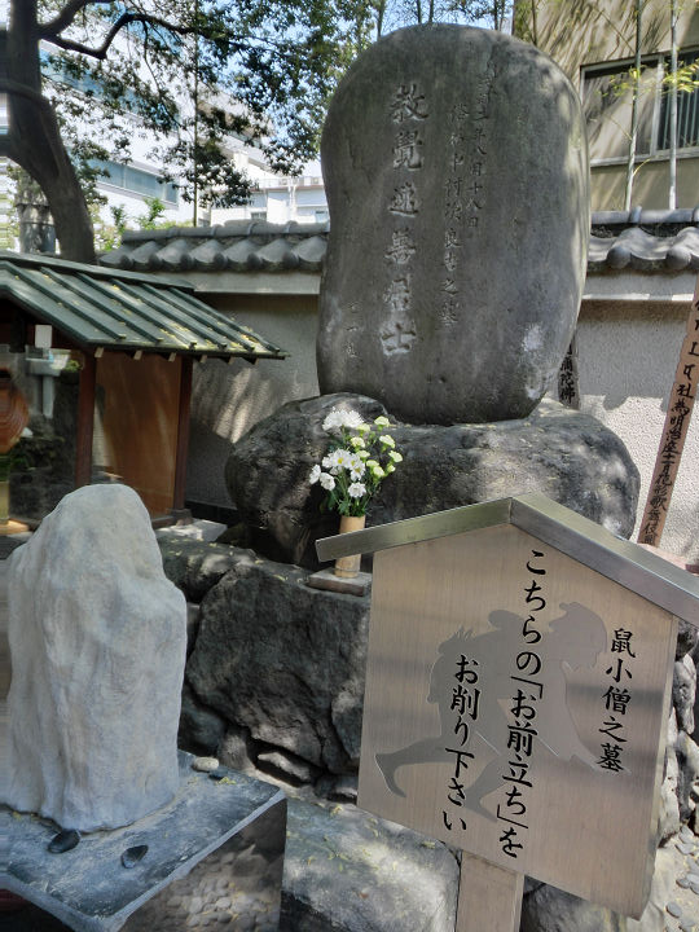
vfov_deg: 63.4
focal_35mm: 28
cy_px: 466
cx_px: 350
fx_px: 754
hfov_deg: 49.7
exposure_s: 1/250
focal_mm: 5
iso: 100
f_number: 3
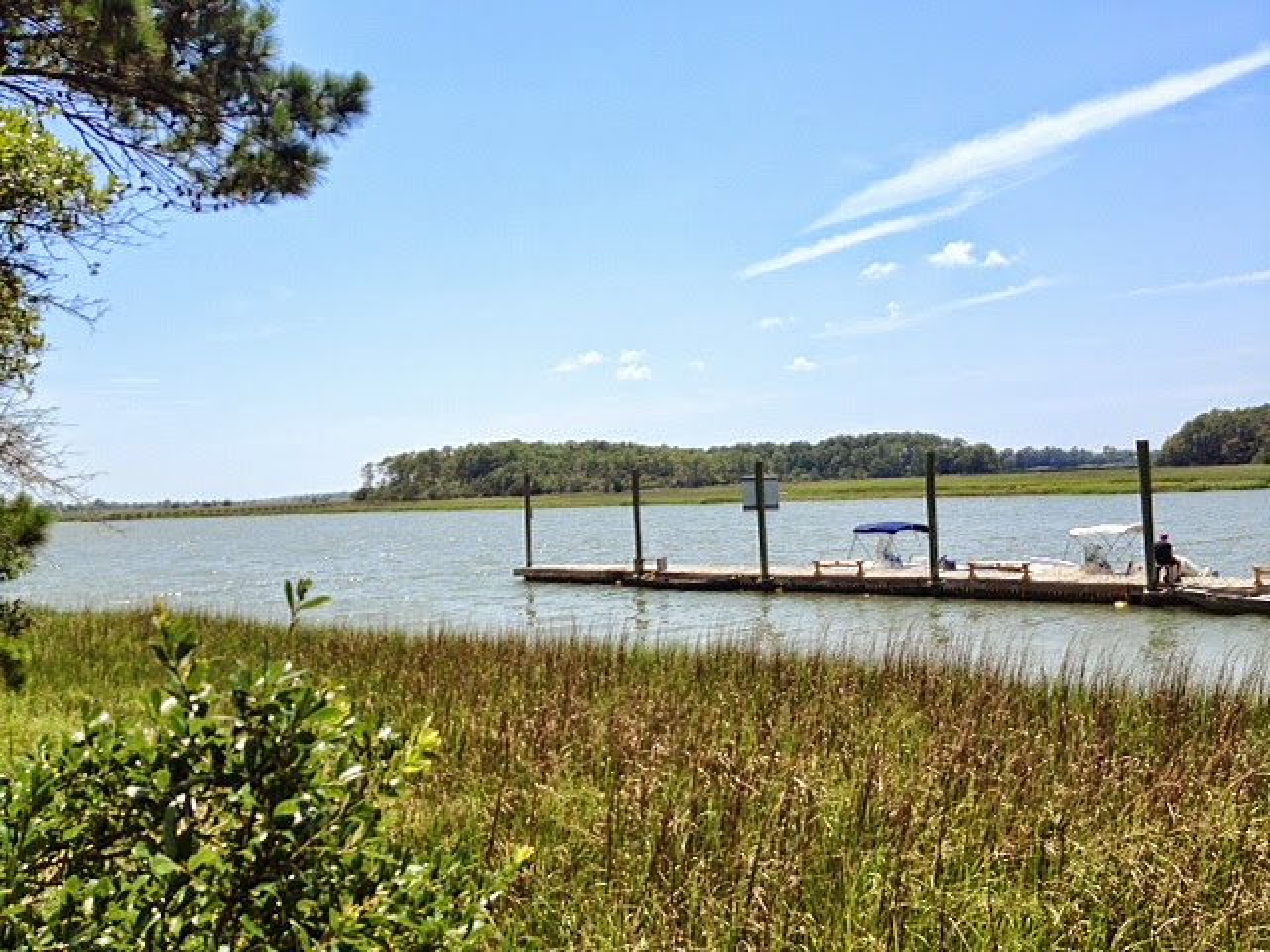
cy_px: 476
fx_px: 1284
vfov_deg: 40.7
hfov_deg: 52.6
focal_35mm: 35
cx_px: 635
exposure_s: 1/2208
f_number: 2.4
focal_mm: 4.28
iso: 50
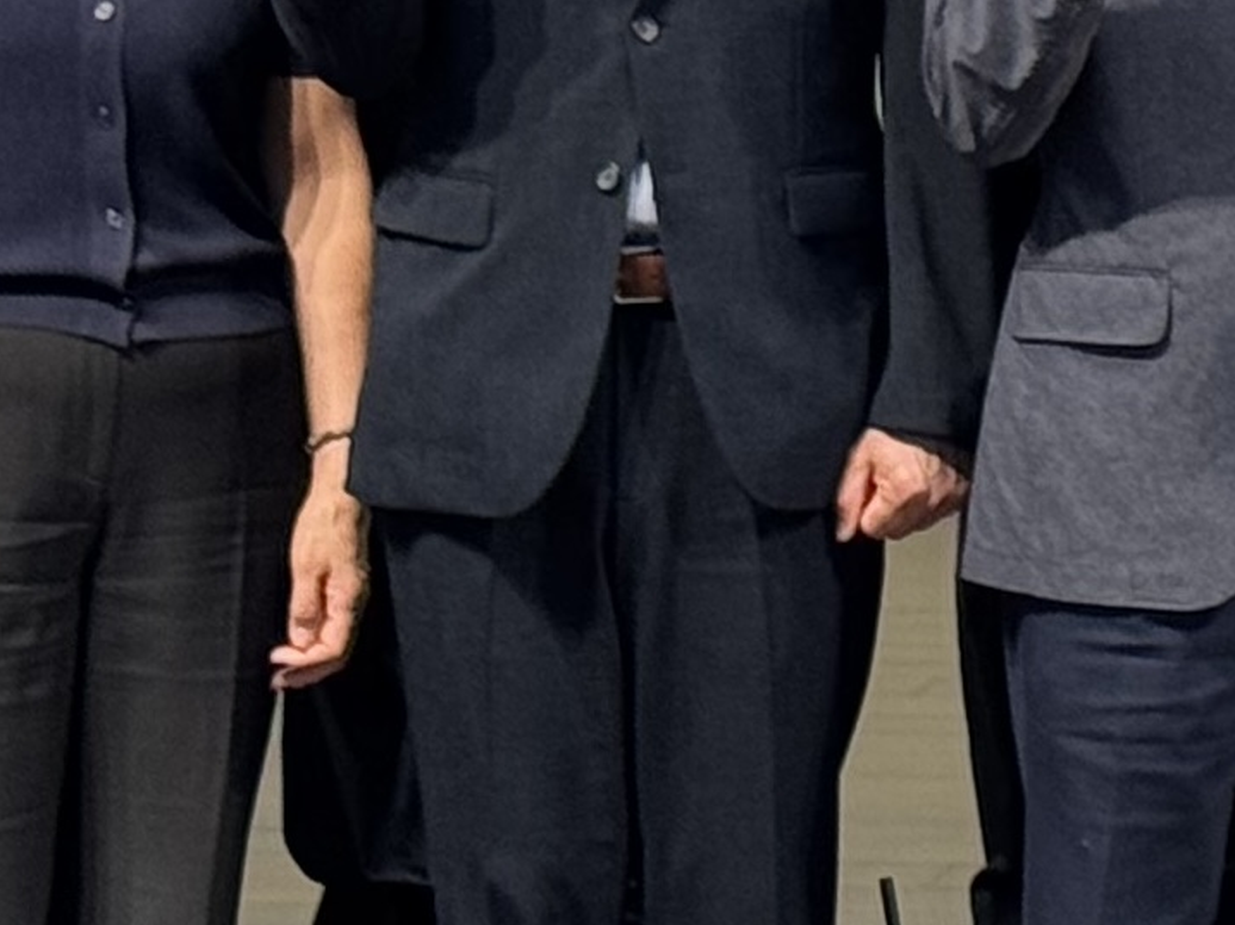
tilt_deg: -1.9
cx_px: 2544
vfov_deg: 6.6
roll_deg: -0.3
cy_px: -217
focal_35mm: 224
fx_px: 7988
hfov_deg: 8.4
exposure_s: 1/60
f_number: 1.78
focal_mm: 6.76
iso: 80
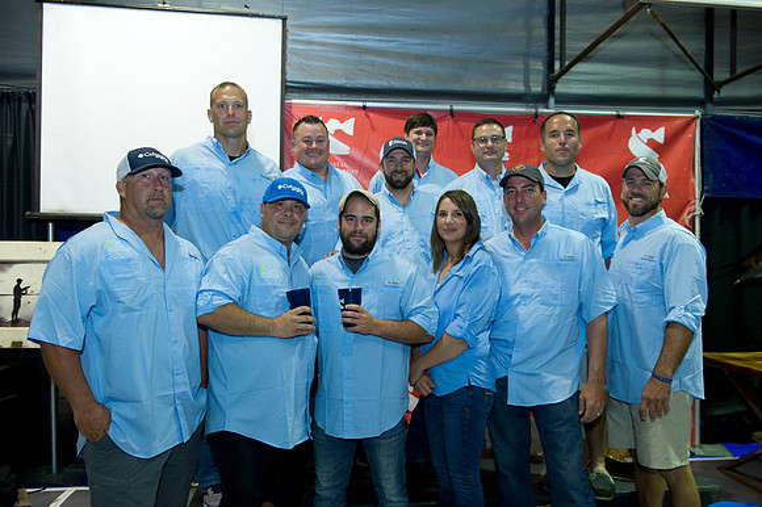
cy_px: 254
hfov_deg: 63.7
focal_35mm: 29
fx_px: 613
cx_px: 381
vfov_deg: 44.9
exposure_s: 1/80
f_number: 4.5
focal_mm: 29
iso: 1250
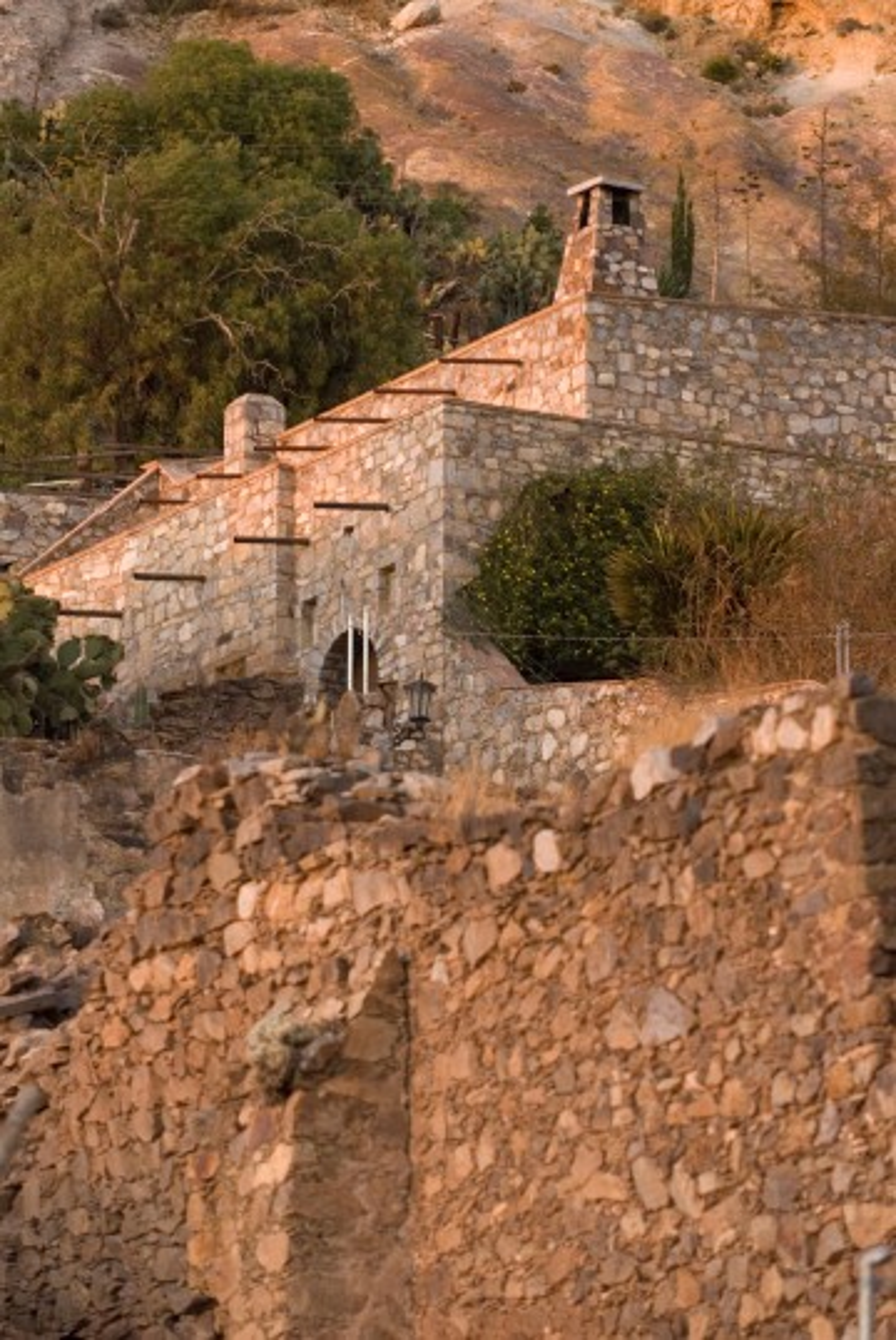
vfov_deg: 10.5
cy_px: 670
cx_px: 448
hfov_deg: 7.1
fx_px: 7261
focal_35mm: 195
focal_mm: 130
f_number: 2.8
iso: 320
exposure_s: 1/100
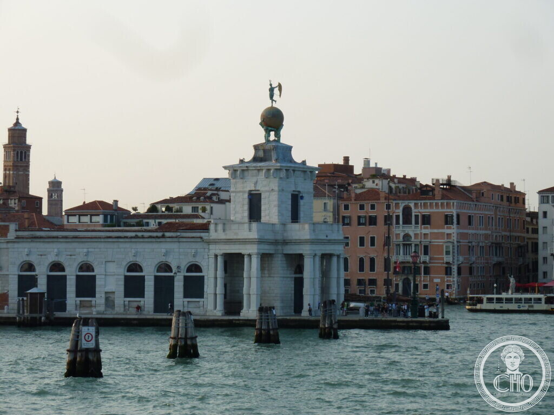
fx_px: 1904
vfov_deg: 12.5
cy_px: 208
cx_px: 277
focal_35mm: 119
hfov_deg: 16.6
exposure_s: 1/200
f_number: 4.4
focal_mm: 19.5
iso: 80
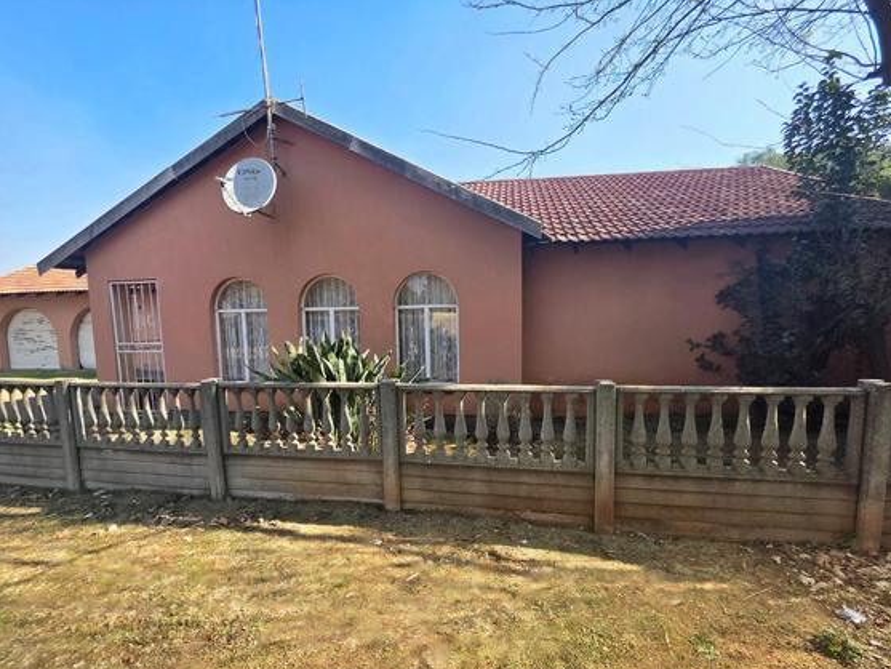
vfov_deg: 85.6
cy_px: 355
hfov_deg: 102.0
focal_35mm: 14
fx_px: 360
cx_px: 453
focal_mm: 2.2
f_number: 1.9
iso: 40
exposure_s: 1/909
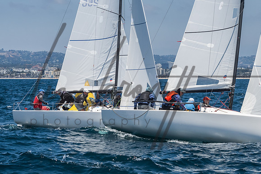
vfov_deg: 9.2
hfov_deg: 13.7
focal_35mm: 149
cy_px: 87
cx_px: 127
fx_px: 1083
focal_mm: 95
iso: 640
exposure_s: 1/1600
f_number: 14
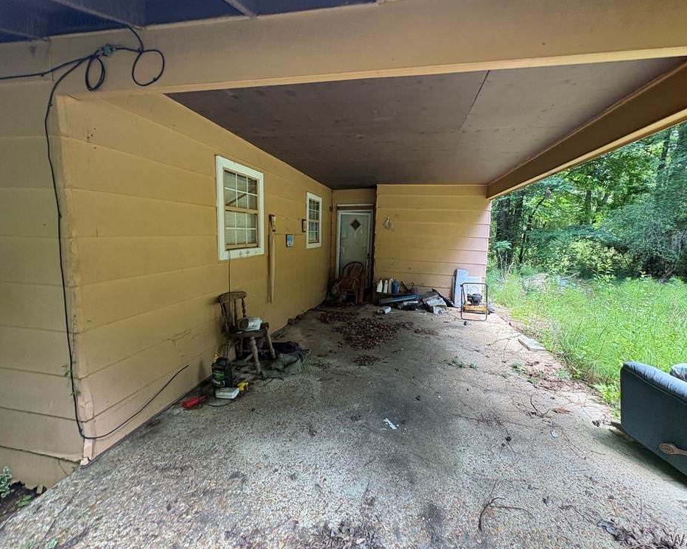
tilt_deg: -5.6
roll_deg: -0.2
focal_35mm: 15
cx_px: 355
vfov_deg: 84.0
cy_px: 269
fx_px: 305
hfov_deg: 96.8
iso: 125
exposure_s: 1/99
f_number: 2.2
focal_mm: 2.22
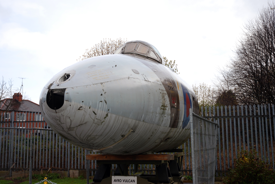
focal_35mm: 52
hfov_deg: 37.8
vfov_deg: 25.8
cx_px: 138
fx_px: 402
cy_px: 92
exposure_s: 1/200
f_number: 5.6
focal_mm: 35
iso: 100
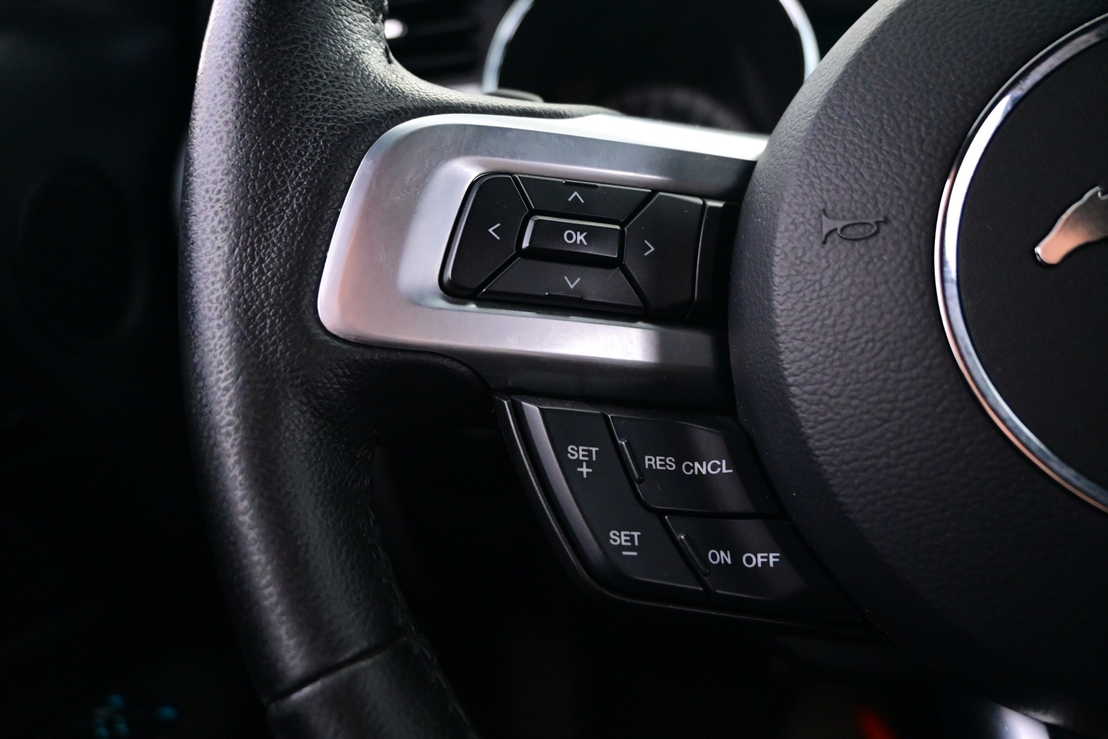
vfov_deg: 44.6
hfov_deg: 63.2
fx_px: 900
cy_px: 370
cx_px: 554
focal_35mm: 29
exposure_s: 1/30
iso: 4000
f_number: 3.8
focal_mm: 19.5
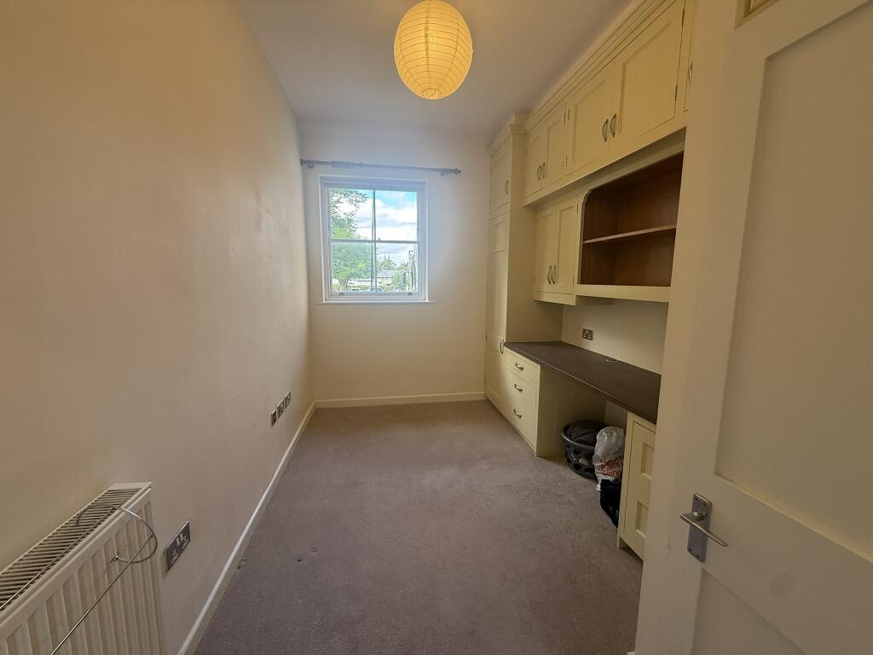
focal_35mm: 14
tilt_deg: -6.5
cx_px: 436
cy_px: 328
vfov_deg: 85.7
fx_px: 353
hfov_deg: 102.1
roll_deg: -1.0
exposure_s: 1/99
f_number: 2.2
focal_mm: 2.22
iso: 160
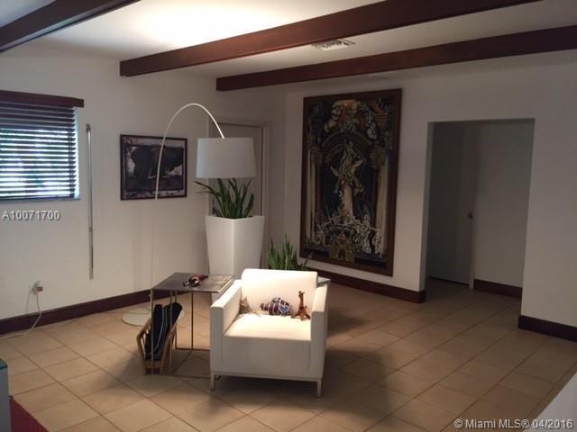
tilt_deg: -5.2
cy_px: 216
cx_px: 288
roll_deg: -2.7
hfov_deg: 61.7
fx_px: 483
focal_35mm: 29
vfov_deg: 48.2
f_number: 2.2
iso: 200
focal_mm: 4.15
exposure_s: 1/30
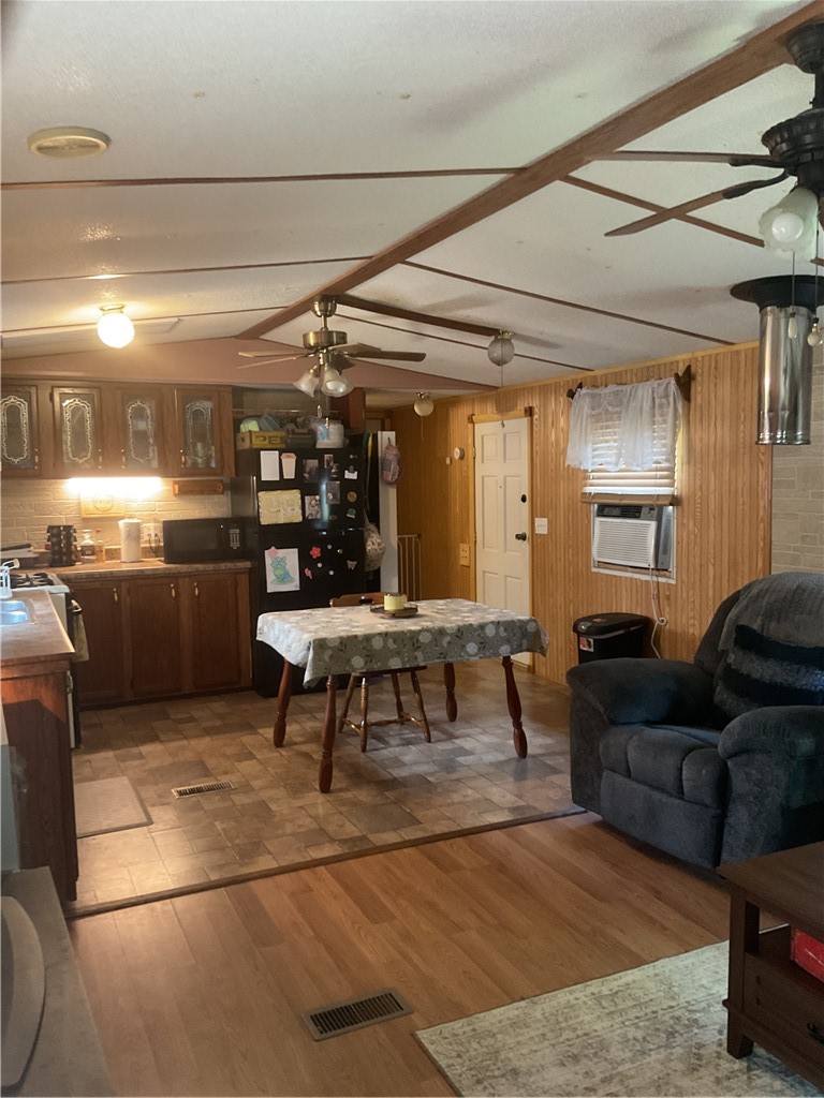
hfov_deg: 48.2
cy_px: 549
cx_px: 412
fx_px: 920
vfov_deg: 61.7
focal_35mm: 29
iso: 250
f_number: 1.8
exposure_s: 1/40
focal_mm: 3
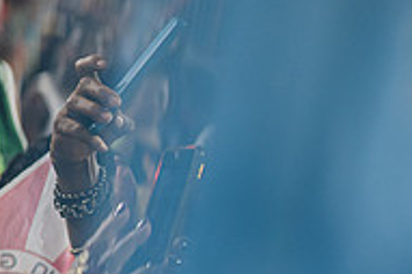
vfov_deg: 8.8
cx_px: 291
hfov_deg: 13.5
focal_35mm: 152
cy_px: 376
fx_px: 1738
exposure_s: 1/1000
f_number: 1.3
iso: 1600
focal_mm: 50
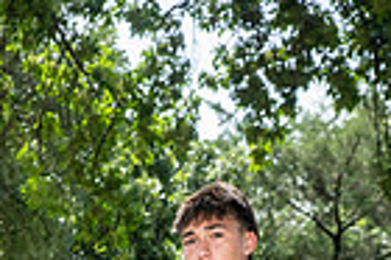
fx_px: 1920
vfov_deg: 7.3
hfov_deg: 11.6
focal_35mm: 177
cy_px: 601
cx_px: 92
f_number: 6.3
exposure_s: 1/400
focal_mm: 55
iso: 250
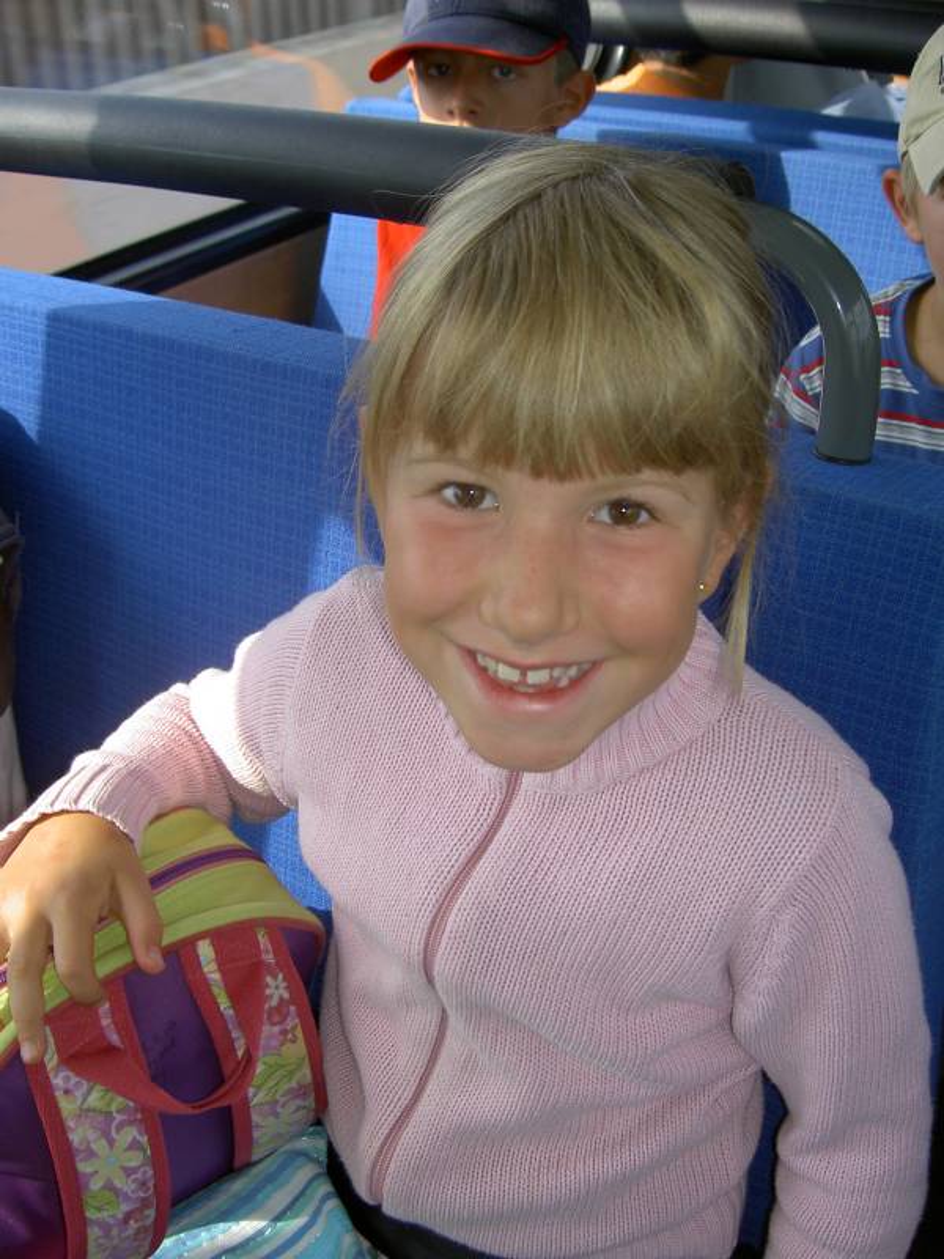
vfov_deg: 47.9
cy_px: 630
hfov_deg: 36.8
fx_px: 1418
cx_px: 472
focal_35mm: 39
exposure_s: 1/250
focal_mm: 8
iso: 100
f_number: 2.8
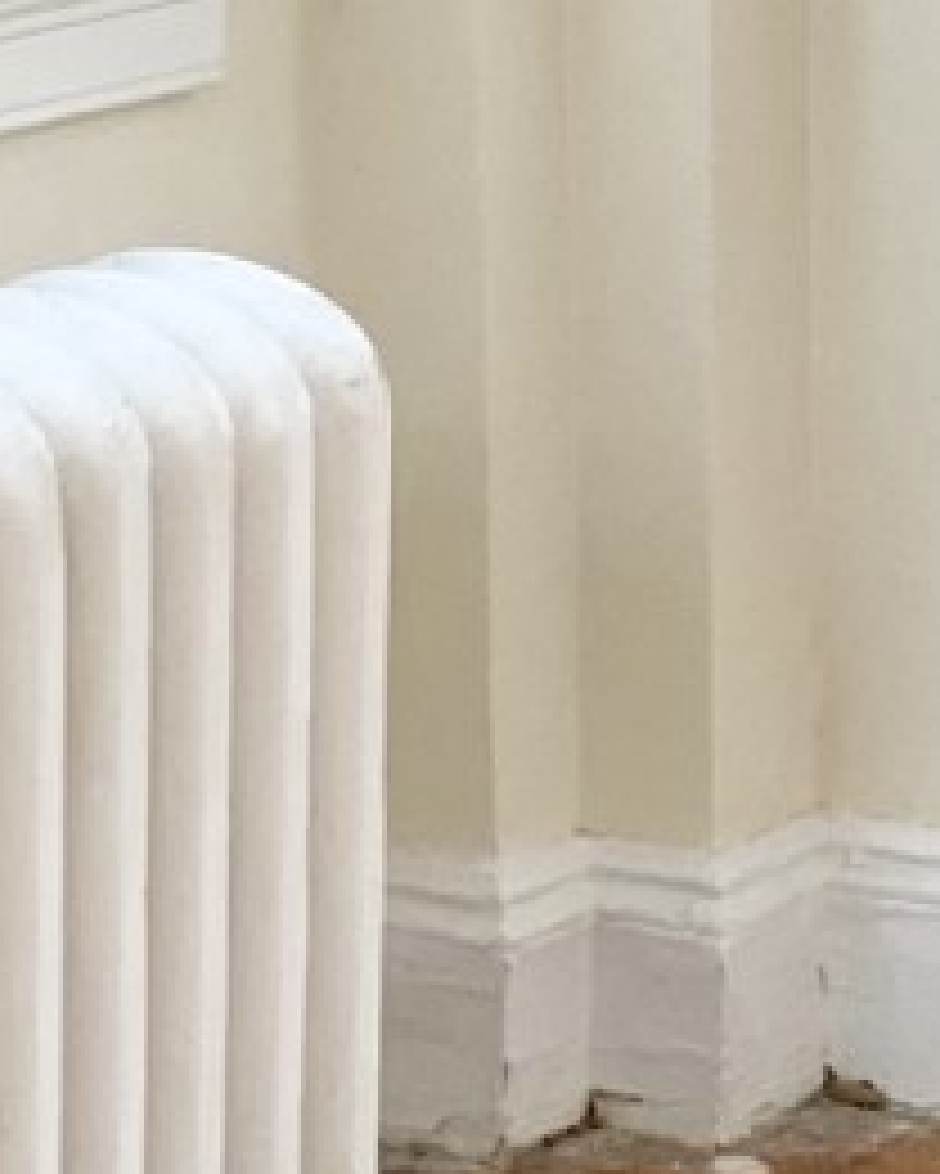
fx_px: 6916
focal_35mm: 199
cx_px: 2118
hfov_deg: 7.4
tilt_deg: -14.5
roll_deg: -2.4
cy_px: 576
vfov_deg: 9.7
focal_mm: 4.25
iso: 64
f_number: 1.8
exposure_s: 1/121
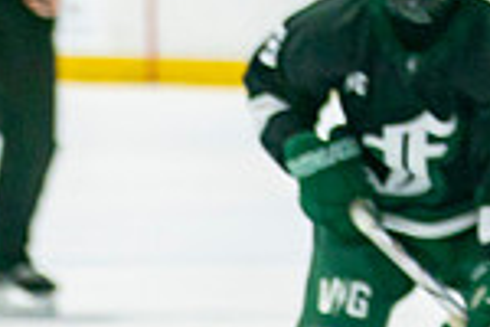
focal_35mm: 837
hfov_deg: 2.4
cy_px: 618
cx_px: -754
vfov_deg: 1.6
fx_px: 11392
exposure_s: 1/640
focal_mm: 123
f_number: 3.2
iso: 400
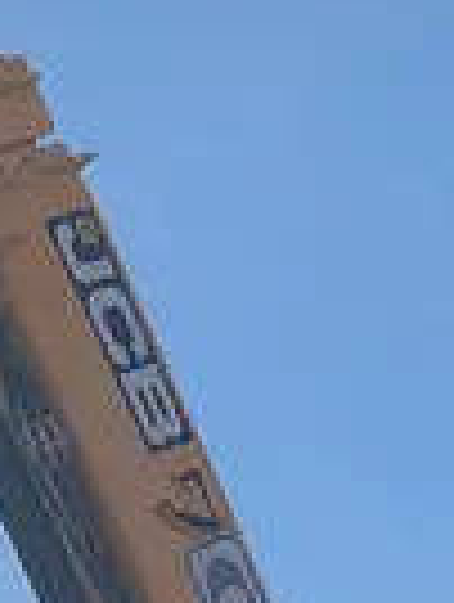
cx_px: 112
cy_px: 1447
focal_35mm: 142
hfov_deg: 10.5
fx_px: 2475
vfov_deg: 11.5
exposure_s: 1/4274
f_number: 1.8
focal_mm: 4.25
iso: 25
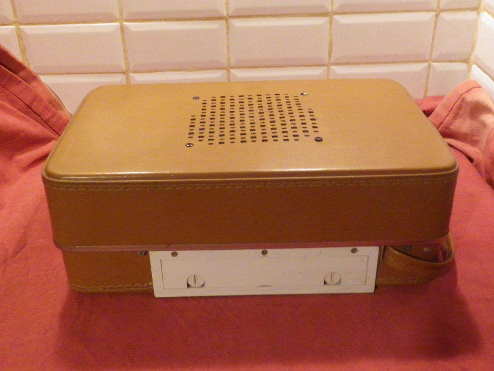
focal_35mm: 39
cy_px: 186
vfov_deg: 36.8
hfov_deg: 47.9
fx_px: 557
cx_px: 247
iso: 800
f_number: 4
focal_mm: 7
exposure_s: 1/13
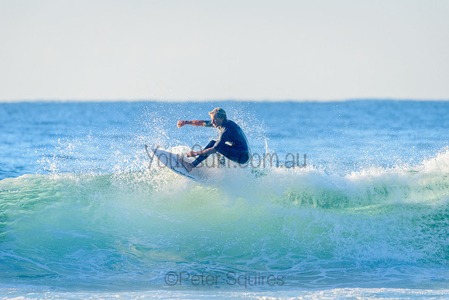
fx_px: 6240
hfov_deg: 4.1
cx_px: 224
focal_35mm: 500
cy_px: 150
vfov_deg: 2.8
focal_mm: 500
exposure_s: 1/2000
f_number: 5.6
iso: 500
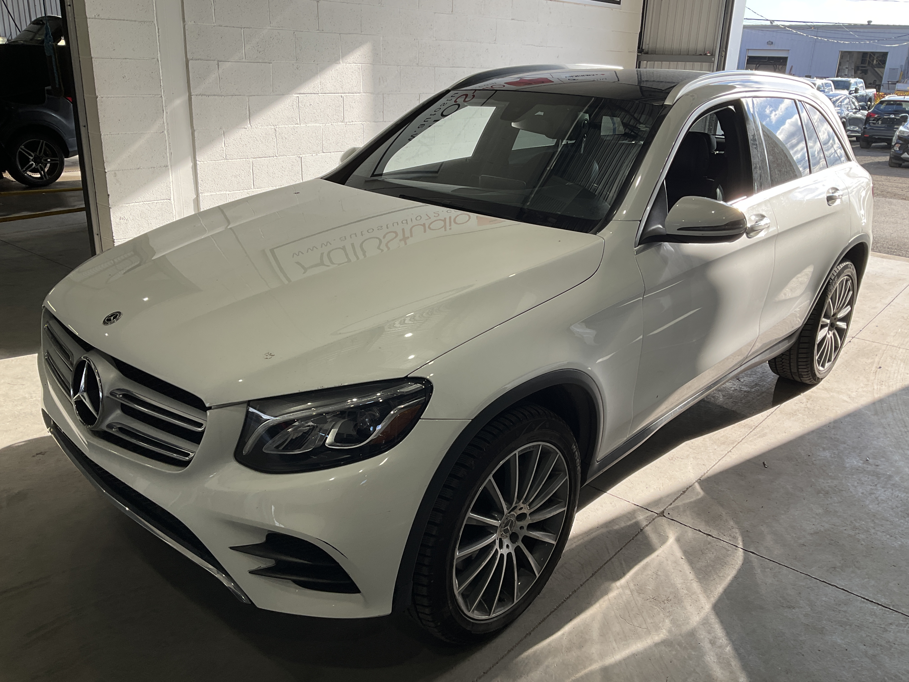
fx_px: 762
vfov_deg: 48.2
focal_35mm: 29
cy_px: 341
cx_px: 454
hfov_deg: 61.7
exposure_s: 1/397
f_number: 1.8
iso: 25
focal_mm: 3
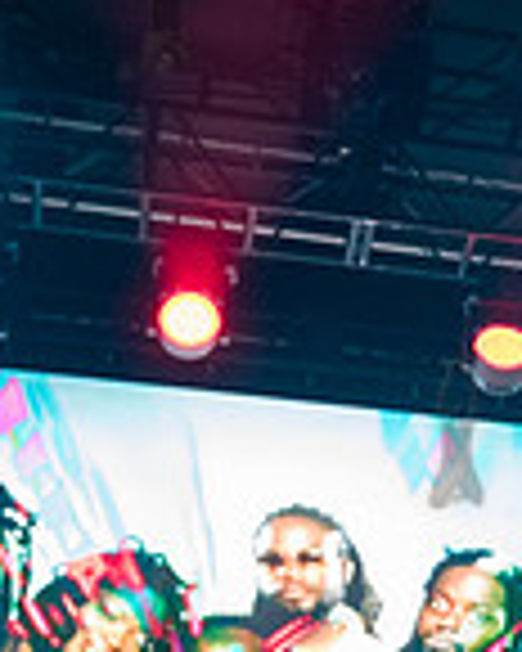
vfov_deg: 12.7
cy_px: 519
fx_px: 2916
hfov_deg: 9.3
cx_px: 1202
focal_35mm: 151
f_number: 4.5
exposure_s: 1/200
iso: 3200
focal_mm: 34
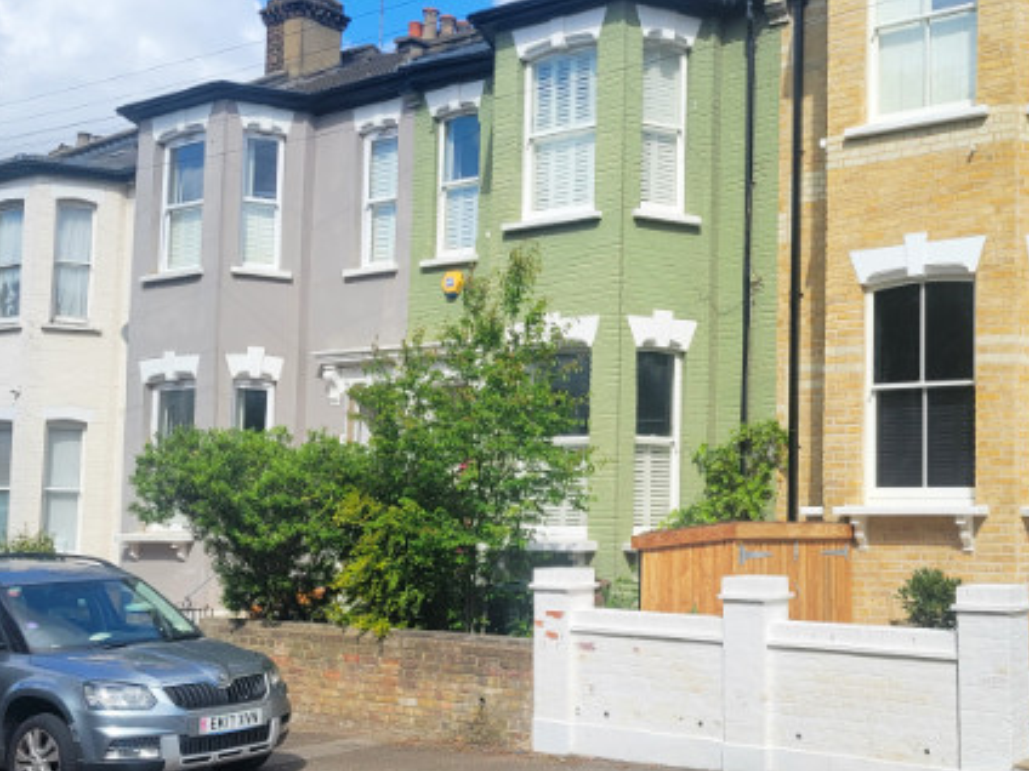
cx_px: 612
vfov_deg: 29.7
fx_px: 1457
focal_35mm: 49
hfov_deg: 38.8
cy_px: 415
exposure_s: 1/2157
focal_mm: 5.4
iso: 40
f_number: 1.8
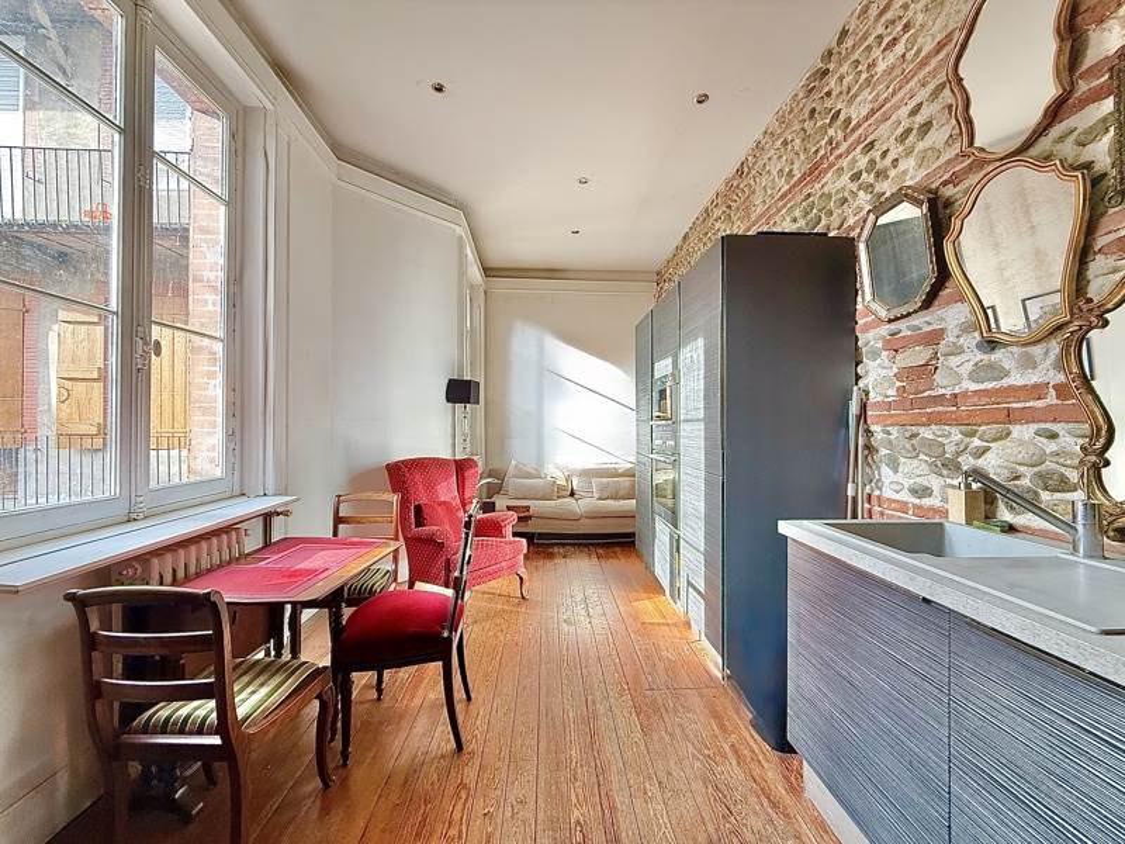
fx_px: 455
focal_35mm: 14
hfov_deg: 102.1
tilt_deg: +0.3
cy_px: 422
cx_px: 562
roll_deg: -0.6
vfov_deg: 85.7
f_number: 2.2
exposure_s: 1/62
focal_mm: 2.22
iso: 400
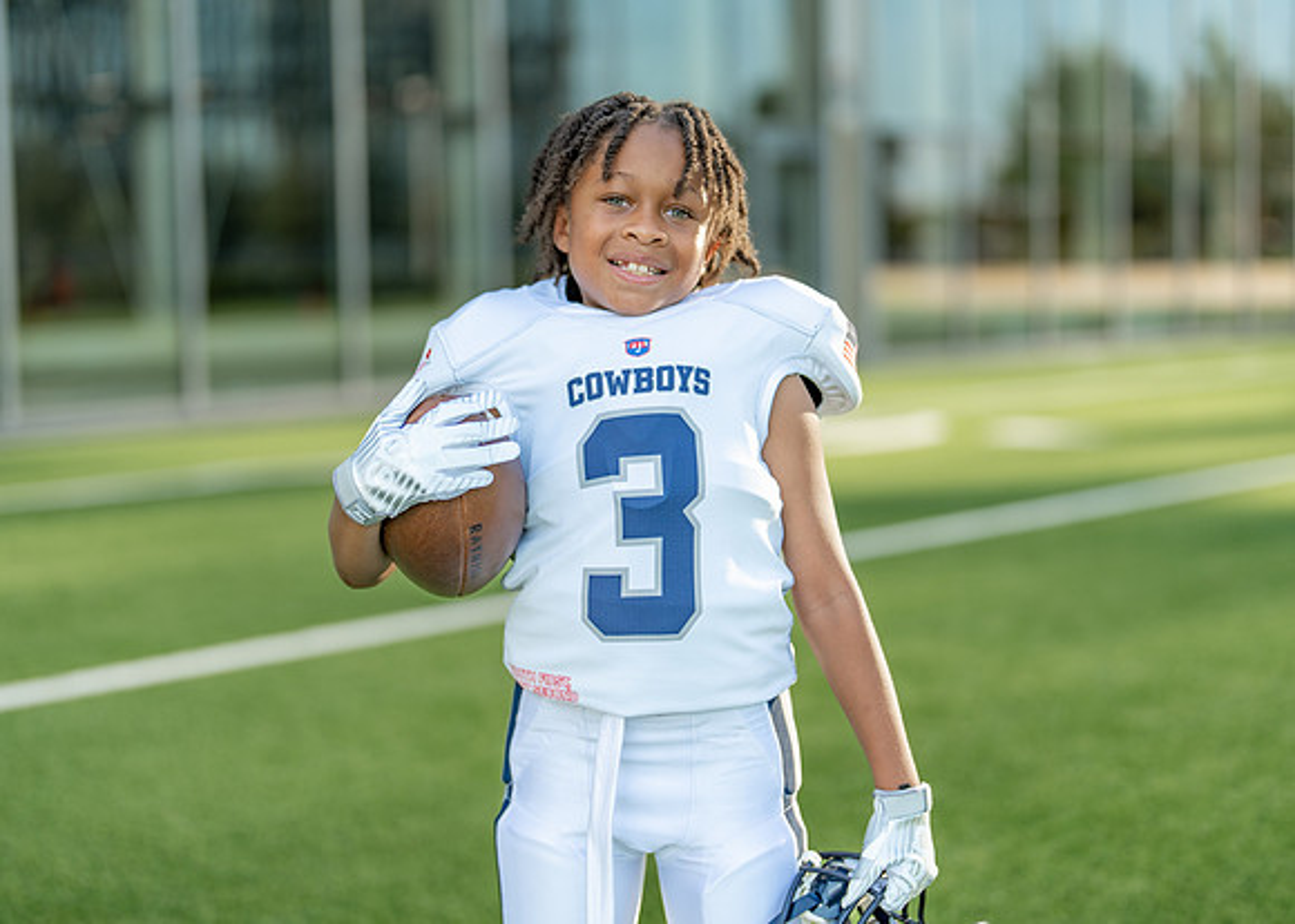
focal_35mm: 61
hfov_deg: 32.4
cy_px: 411
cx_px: 645
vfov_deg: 23.4
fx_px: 2226
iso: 100
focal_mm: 50
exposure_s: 1/2000
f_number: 1.2
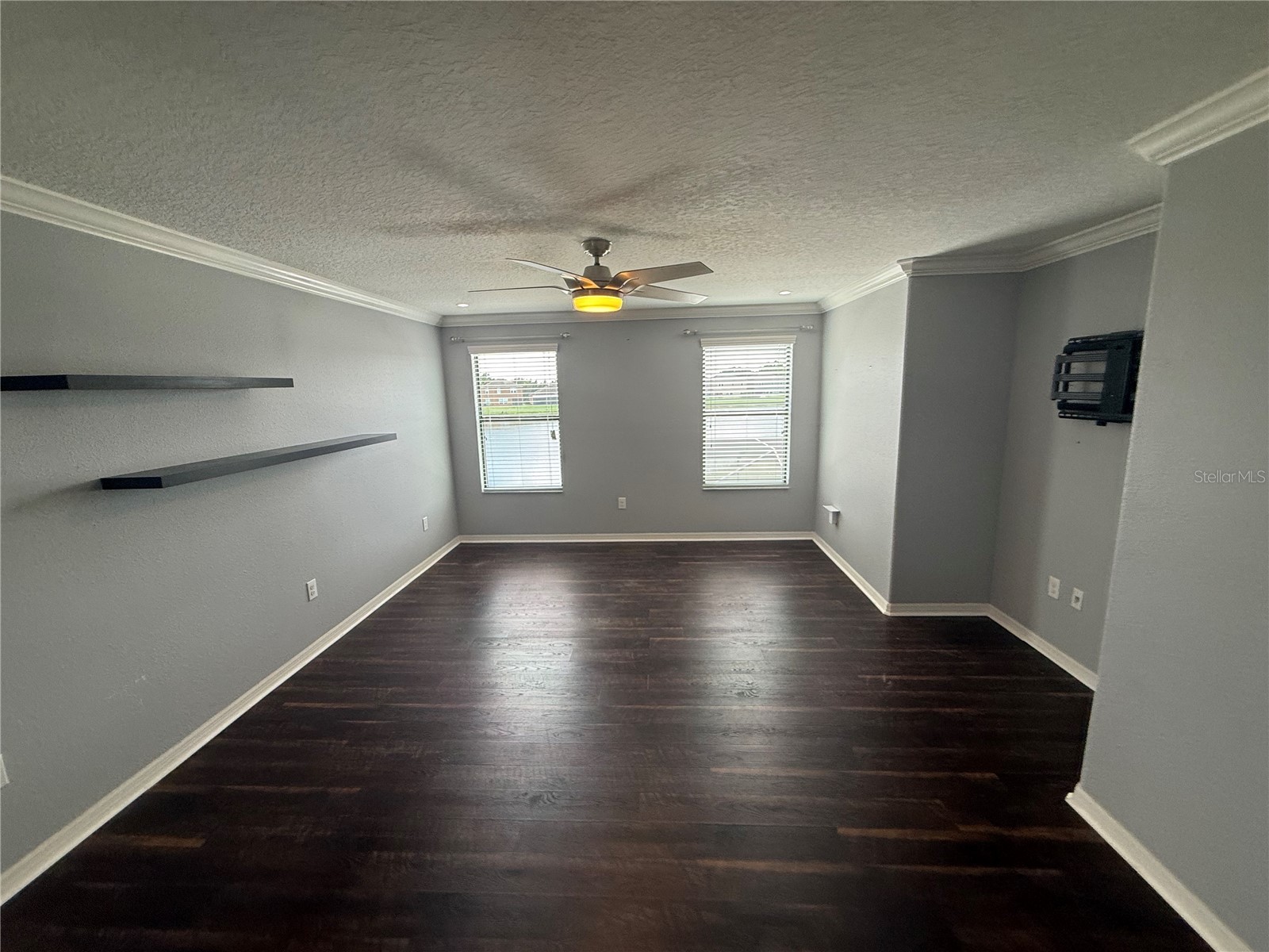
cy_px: 476
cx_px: 634
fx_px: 513
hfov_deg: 102.1
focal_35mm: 14
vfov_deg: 85.7
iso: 80
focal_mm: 2.22
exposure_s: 1/120
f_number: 2.2
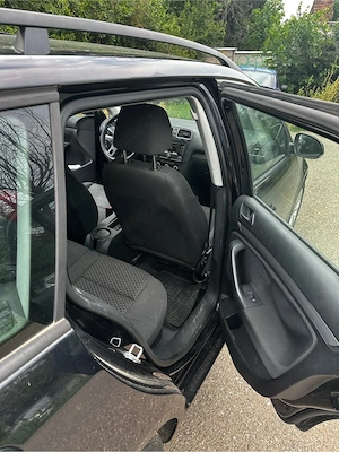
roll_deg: -0.2
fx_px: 313
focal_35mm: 24
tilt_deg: -27.7
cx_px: 170
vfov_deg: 71.6
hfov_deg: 56.8
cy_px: 226
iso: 64
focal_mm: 6.86
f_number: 1.78
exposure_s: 1/228
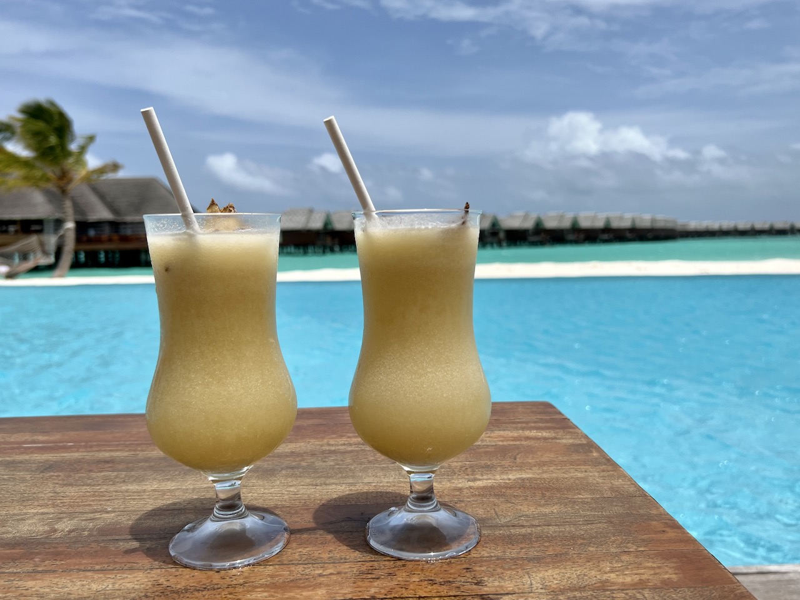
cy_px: 300
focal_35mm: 26
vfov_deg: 53.1
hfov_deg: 67.3
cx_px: 400
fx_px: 601
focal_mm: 5.7
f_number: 1.5
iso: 50
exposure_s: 1/9434
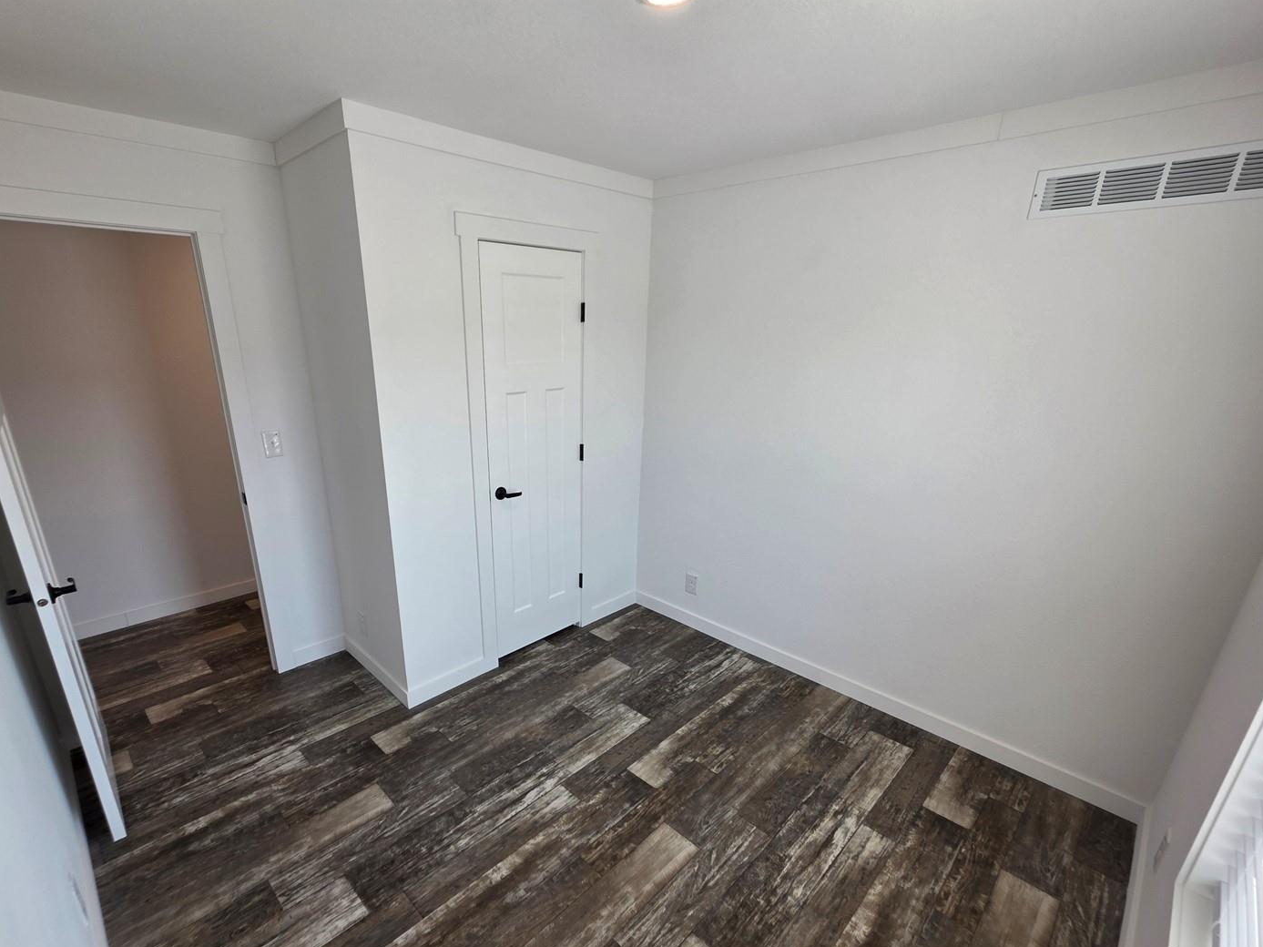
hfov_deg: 98.0
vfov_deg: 81.3
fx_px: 547
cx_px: 582
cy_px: 537
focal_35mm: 15
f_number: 1.9
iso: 50
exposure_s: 1/120
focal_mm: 2.2
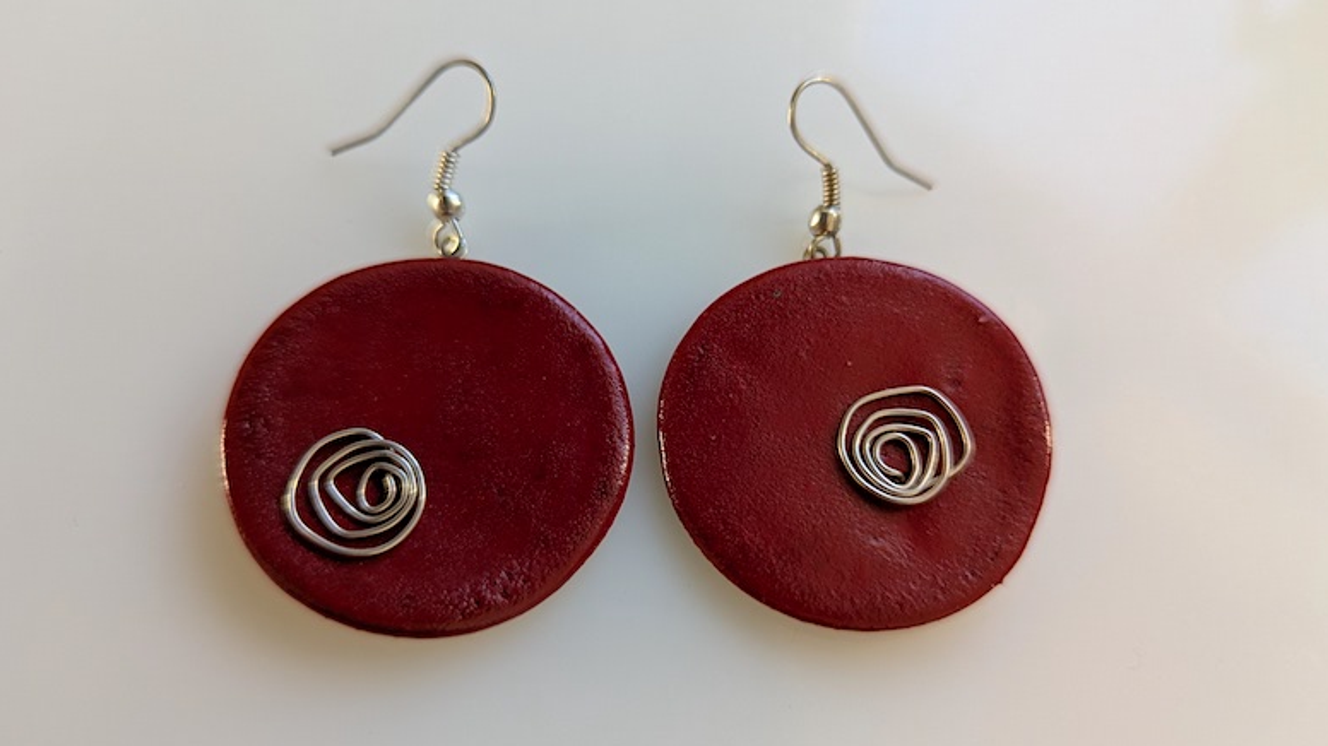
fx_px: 950
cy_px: 392
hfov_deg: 69.9
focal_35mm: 27
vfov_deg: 42.8
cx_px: 667
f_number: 1.85
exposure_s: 1/65.8
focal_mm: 6.81
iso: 68
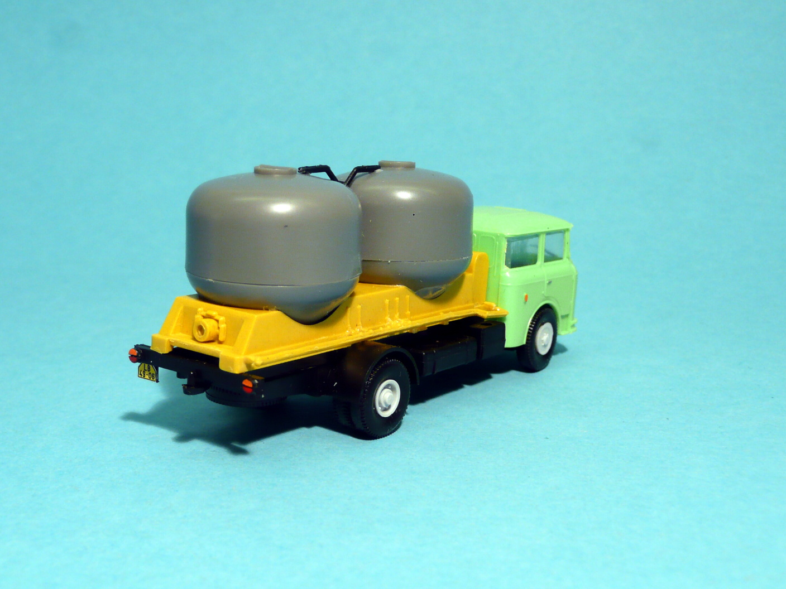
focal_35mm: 45
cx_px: 393
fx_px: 1022
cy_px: 294
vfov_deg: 32.2
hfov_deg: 42.1
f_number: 4.1
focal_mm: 7.3
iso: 200
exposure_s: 1/20
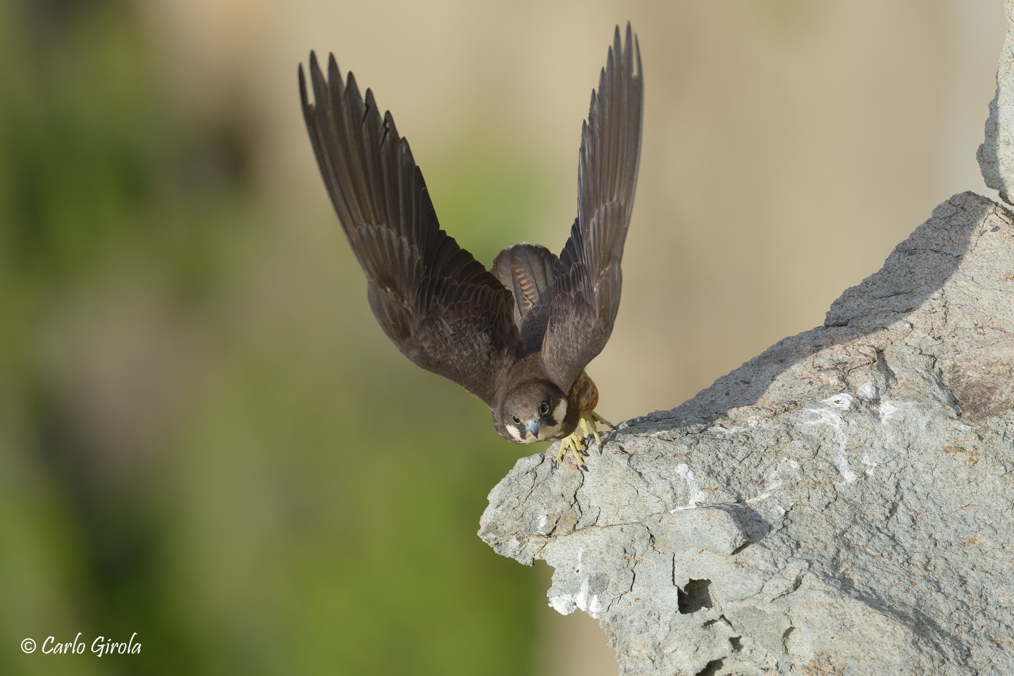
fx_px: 23935
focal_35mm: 850
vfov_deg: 1.6
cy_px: 338
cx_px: 507
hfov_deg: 2.4
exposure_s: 1/1600
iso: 1000
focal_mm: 850
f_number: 7.1
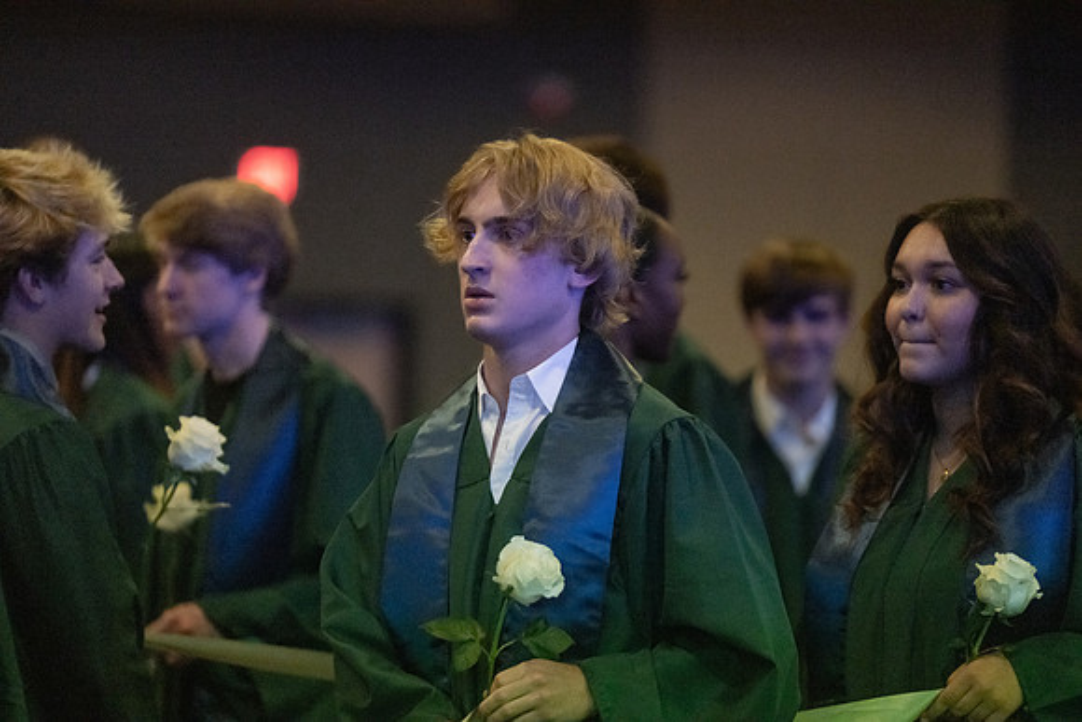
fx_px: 6012
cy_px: 361
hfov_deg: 10.3
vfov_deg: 6.9
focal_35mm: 200
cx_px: 541
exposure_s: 1/320
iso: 20000
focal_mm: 200
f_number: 2.8
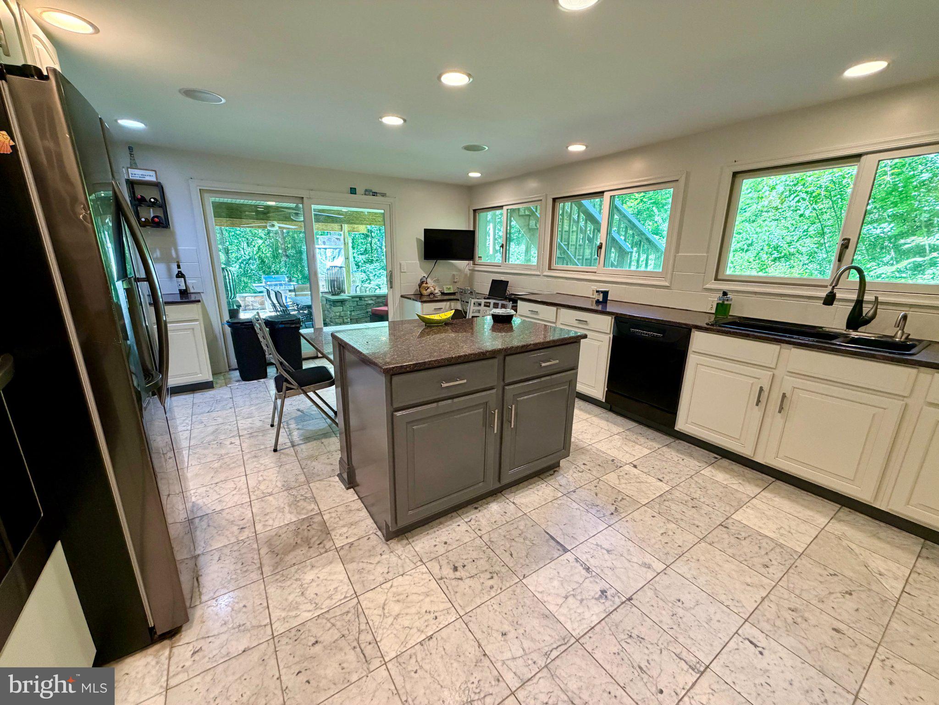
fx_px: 380
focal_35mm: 14
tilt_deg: -16.5
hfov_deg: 102.1
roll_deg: -0.3
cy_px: 352
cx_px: 470
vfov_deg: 85.7
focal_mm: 2.22
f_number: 2.2
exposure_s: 1/60
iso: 320
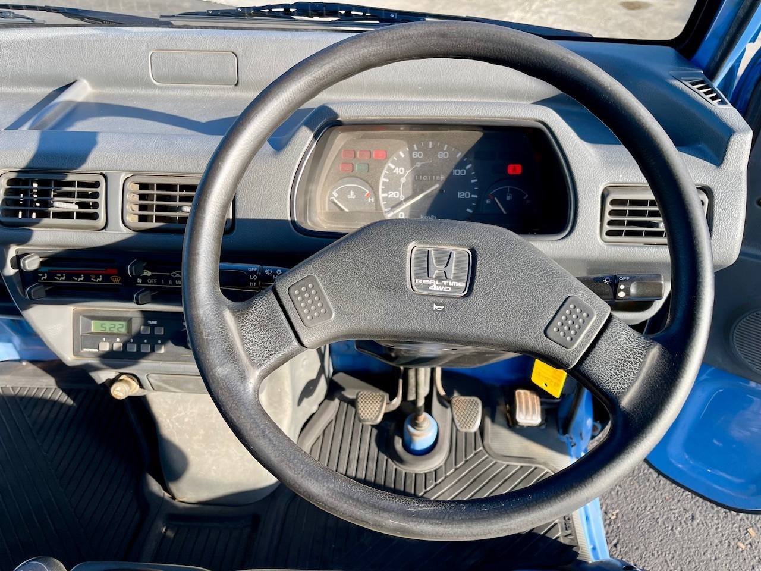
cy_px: 286
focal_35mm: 25
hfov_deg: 69.4
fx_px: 550
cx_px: 380
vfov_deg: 54.9
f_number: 1.6
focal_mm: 5.1
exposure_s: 1/433
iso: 32
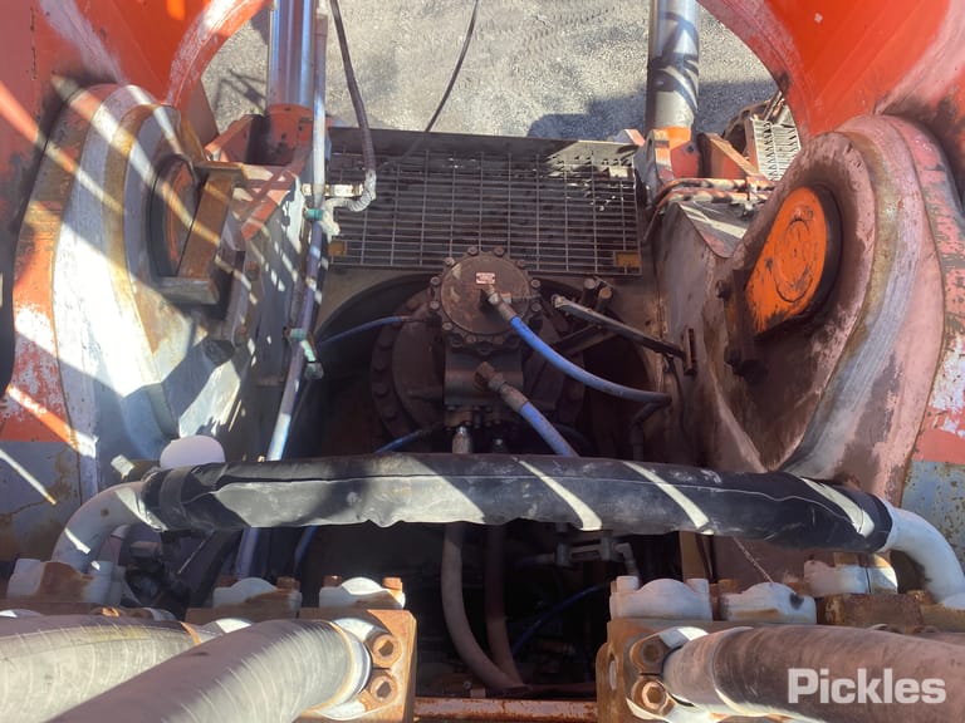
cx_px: 482
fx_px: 725
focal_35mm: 26
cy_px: 362
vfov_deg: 53.1
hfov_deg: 67.3
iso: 32
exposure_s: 1/426
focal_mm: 4.25
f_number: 1.8
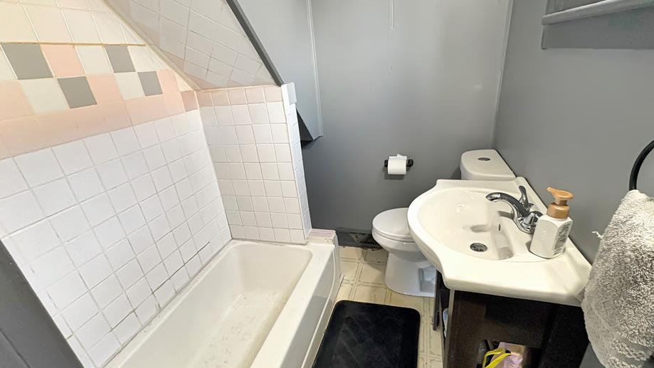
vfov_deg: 63.9
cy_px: 194
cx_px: 325
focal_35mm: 17
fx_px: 295
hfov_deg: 95.9
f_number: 2.2
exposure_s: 1/60
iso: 400
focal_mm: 2.22
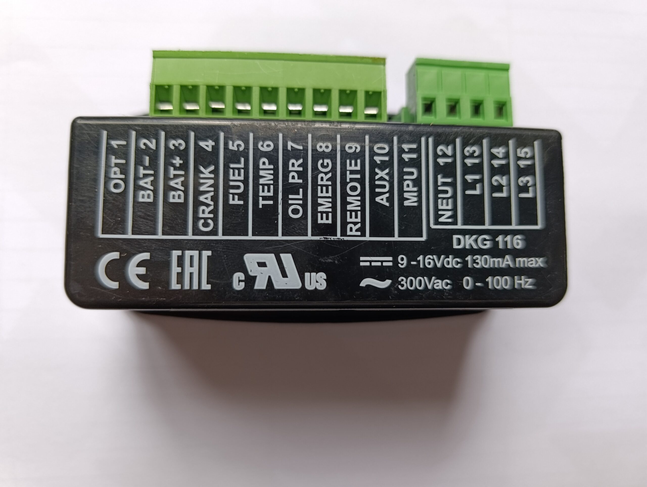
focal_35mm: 23
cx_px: 324
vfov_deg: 59.0
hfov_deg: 73.8
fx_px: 431
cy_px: 244
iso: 250
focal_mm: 6.11
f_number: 1.7
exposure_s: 1/100
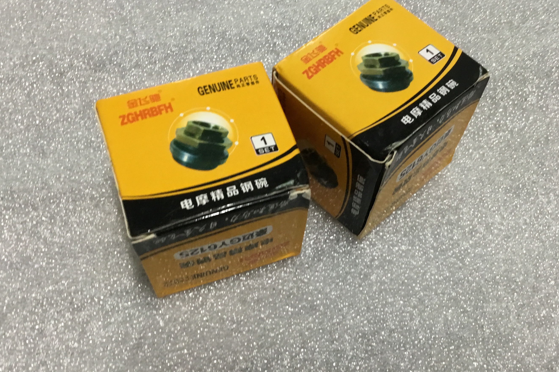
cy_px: 195
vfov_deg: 33.4
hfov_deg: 48.3
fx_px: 621
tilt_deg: -59.6
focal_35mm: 40
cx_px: 318
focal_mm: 3.3
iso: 125
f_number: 2.4
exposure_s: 1/33
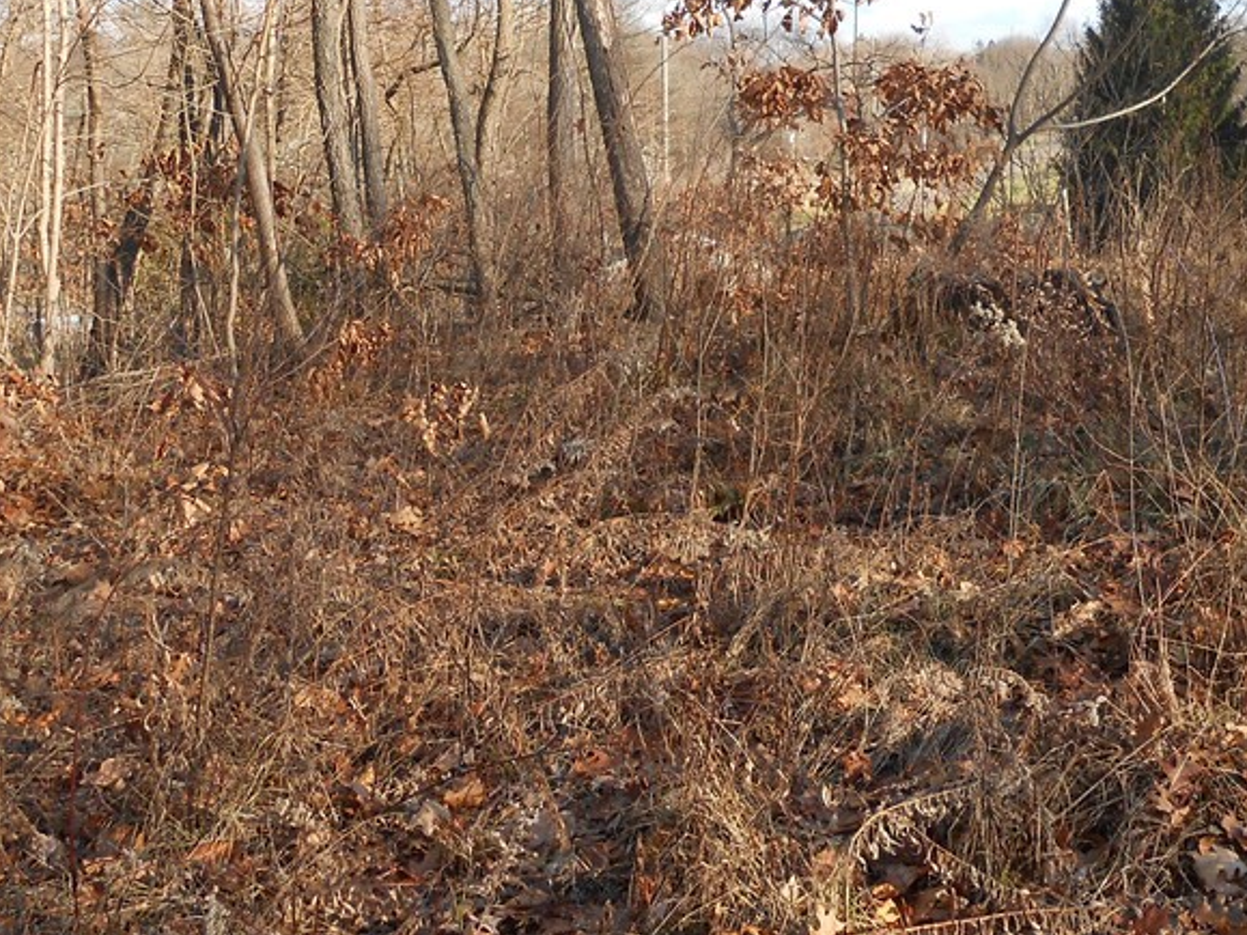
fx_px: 1657
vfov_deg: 31.2
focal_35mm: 46
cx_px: 734
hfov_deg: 41.1
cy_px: 282
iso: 80
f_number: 3.5
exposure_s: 1/200
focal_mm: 4.6
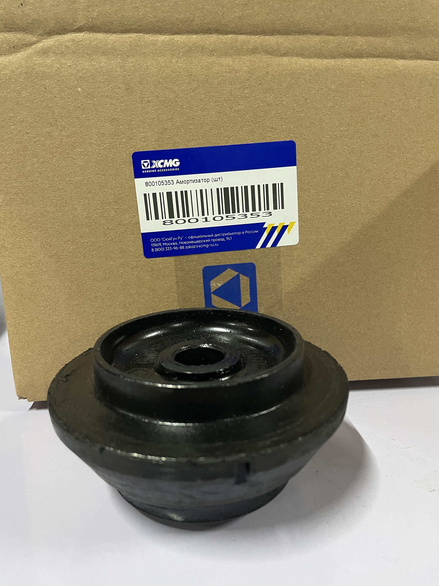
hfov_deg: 53.1
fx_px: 440
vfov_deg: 67.3
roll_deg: -0.5
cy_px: 293
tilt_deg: -13.0
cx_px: 220
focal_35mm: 26
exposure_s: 1/50
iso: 320
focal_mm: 4.2
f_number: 1.6
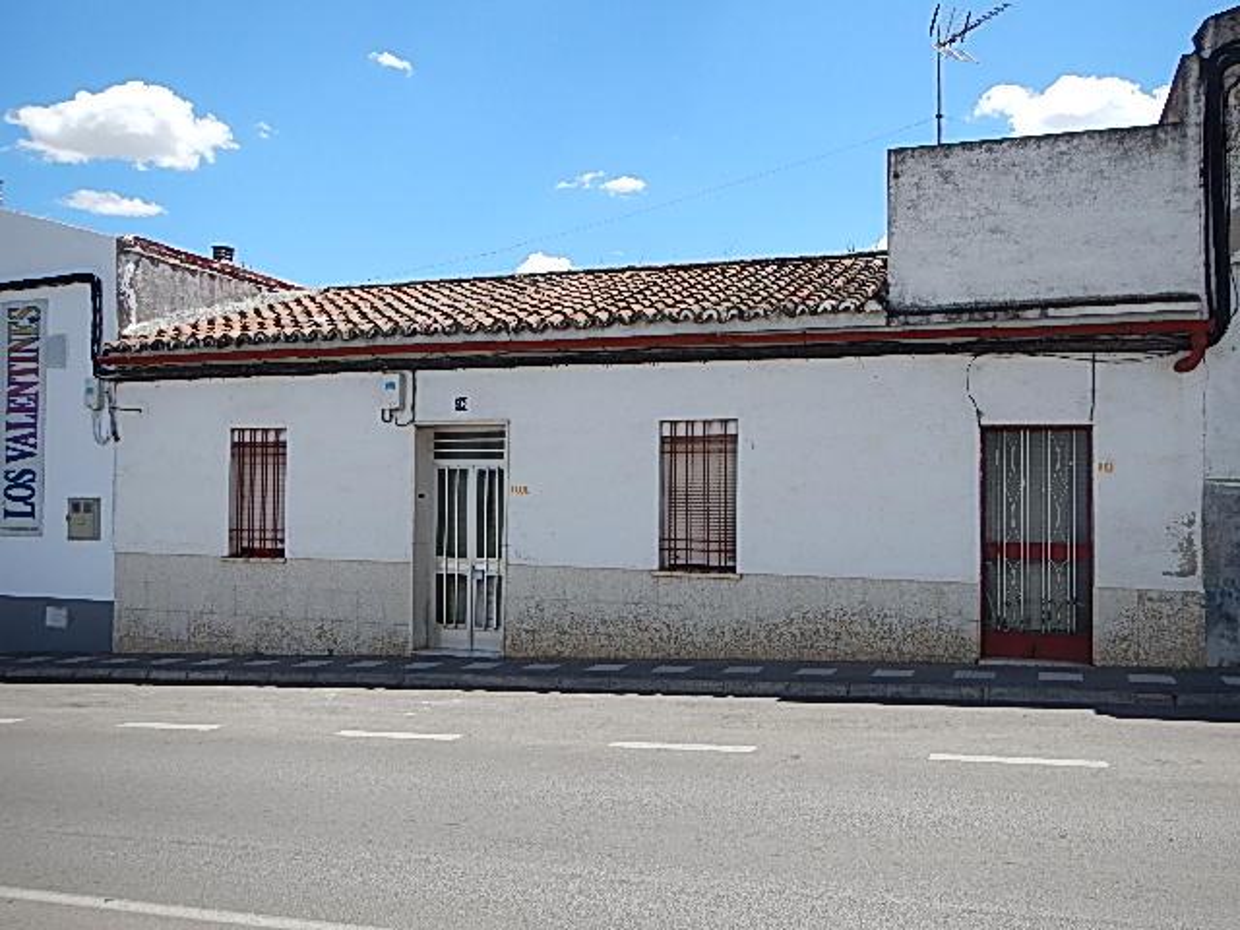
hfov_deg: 60.0
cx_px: 620
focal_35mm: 30
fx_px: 1075
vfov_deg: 46.8
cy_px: 465
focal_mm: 5.5
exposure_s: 1/1000
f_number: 3.9
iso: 125
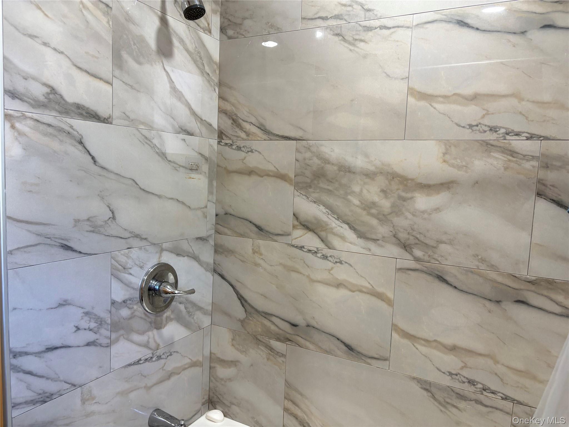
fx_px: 427
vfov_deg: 53.1
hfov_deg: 67.3
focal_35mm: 26
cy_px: 214
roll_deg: -1.4
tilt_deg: -7.4
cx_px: 284
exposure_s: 1/120
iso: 100
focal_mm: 5.96
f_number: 1.6
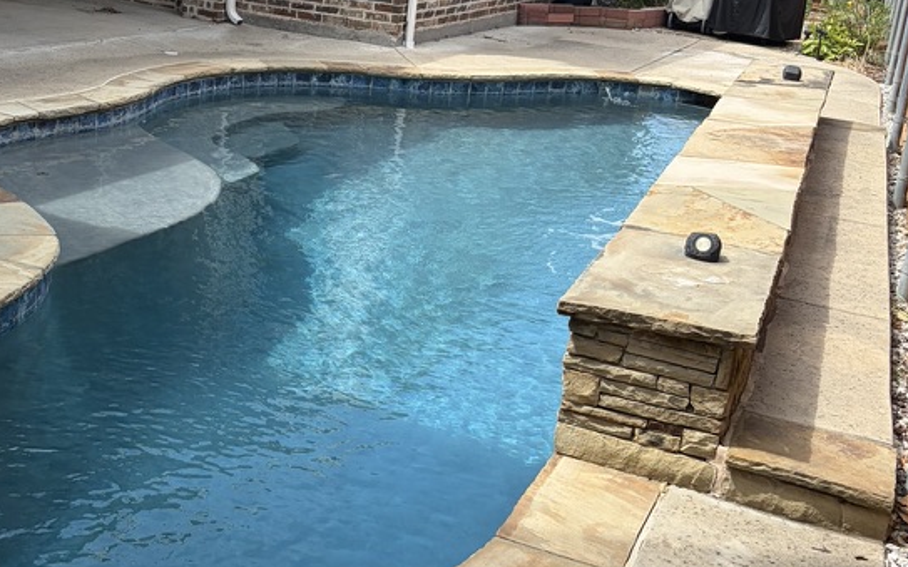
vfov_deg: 24.8
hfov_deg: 38.3
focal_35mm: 52
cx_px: 286
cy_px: 244
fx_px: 1286
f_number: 1.6
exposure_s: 1/1263
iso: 50
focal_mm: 5.96
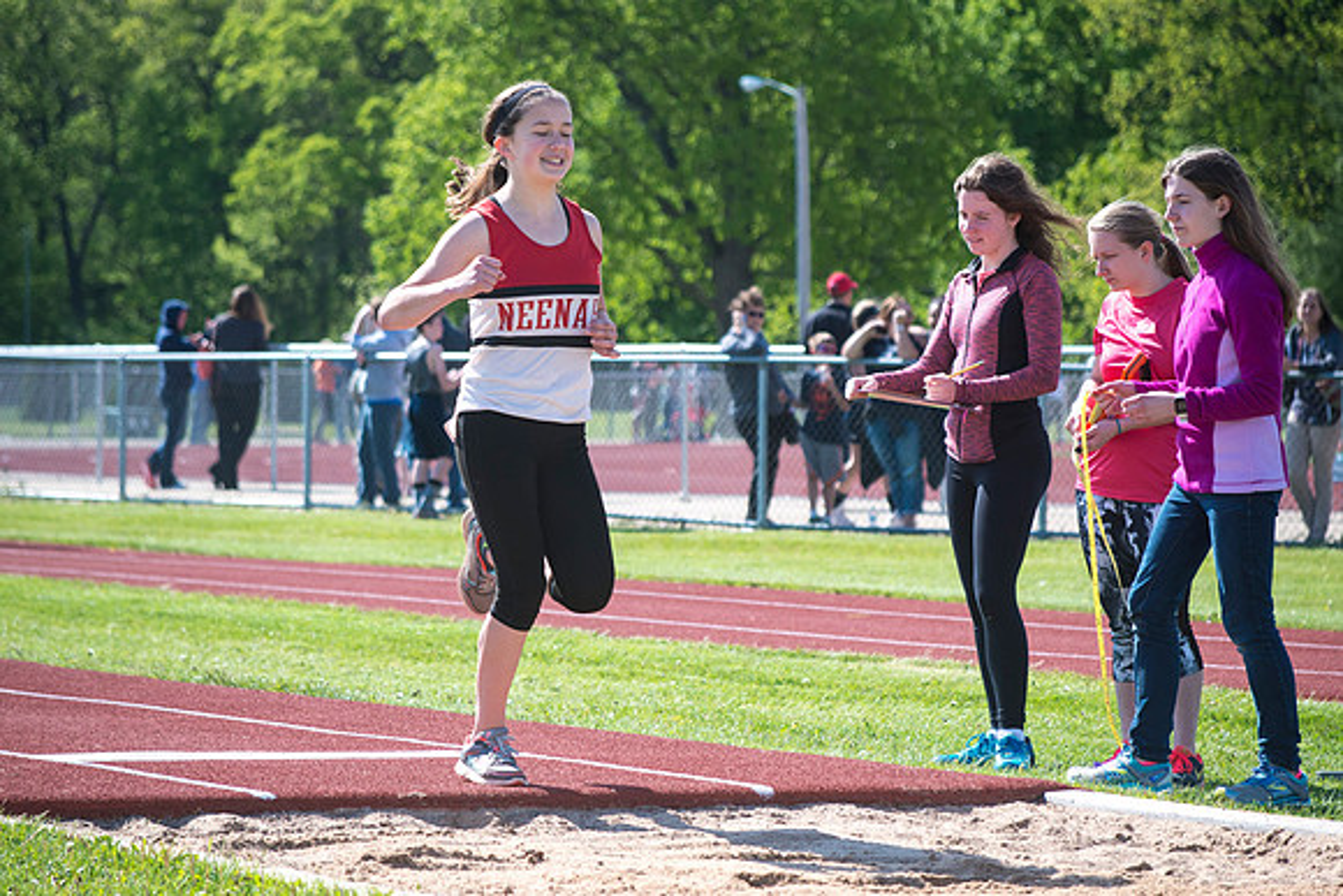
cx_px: 672
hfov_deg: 12.1
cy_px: 448
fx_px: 6343
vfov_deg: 8.1
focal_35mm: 170
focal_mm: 170
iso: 1000
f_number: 6.3
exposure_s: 1/2500
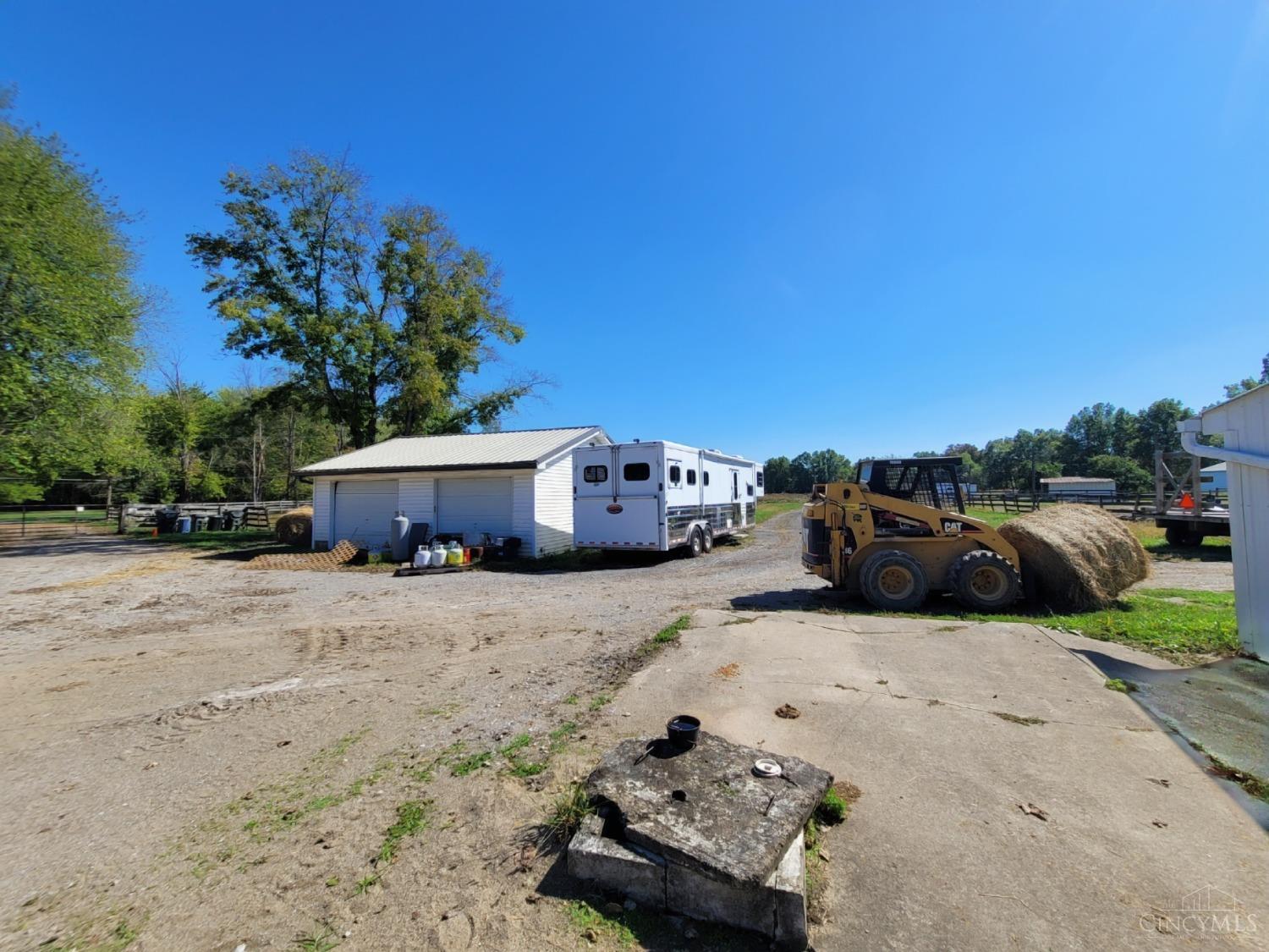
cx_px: 634
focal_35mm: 13
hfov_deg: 106.2
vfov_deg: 89.9
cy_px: 476
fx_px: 477
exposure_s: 1/2500
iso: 50
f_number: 2.2
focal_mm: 2.2
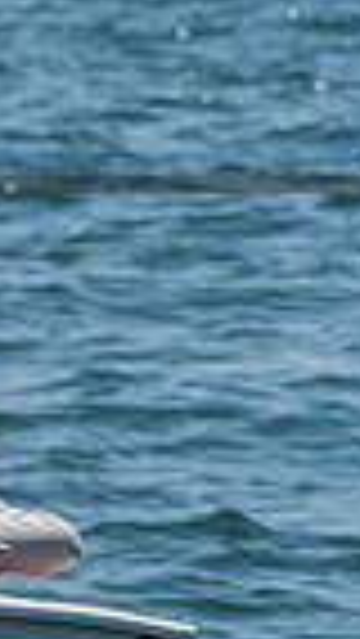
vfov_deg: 3.4
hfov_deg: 1.9
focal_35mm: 640
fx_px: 10848
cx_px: -429
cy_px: 424
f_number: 6.7
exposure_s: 1/1600
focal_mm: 115
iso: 250
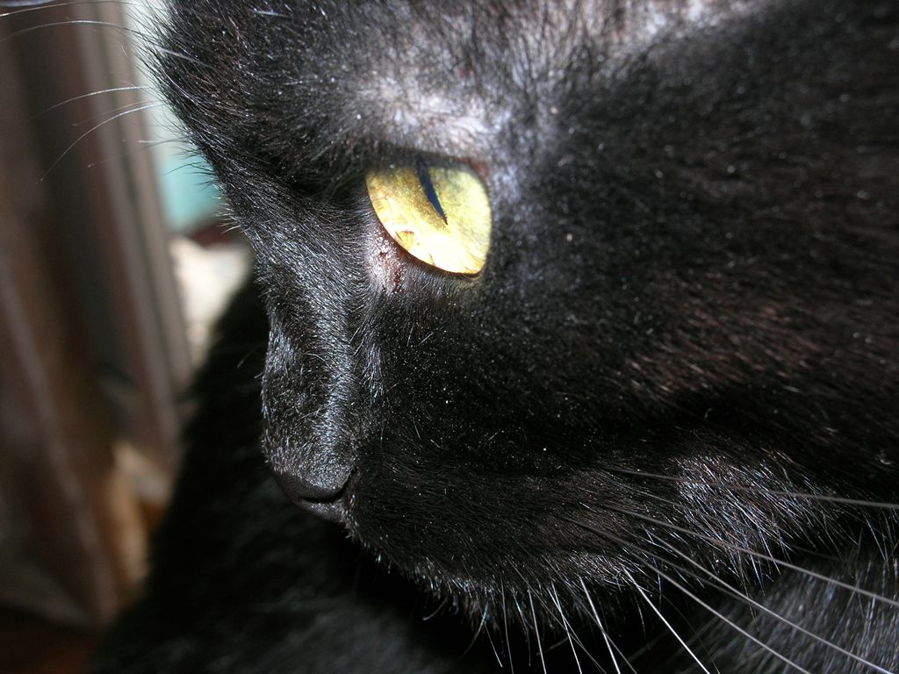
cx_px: 450
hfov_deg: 31.7
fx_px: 1584
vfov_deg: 24.0
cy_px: 337
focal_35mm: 61
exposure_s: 1/60.1
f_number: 5.9
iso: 64
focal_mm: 12.7
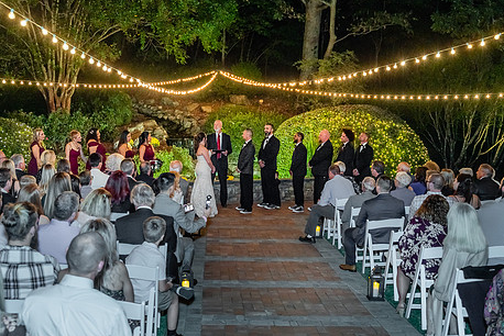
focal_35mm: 43
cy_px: 175
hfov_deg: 45.4
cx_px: 231
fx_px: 602
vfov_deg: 31.2
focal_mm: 28
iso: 1000
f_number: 2.8
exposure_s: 1/60
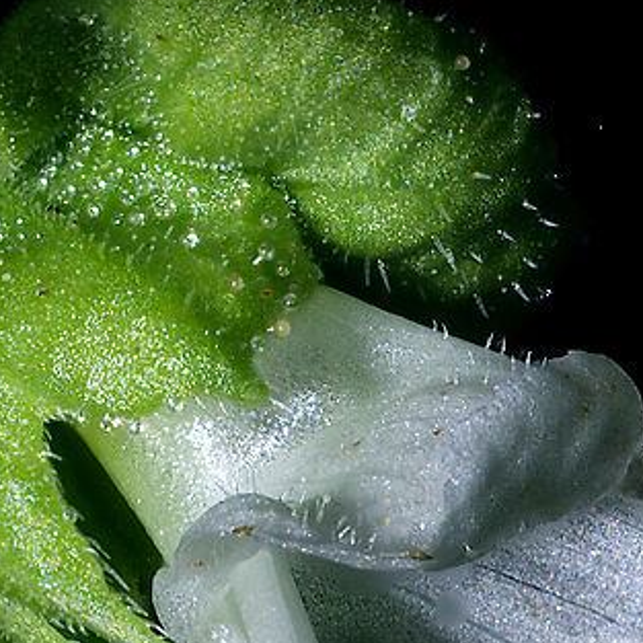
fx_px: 21520
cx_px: -826
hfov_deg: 1.7
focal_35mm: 1024
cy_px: 69
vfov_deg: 1.7
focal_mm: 105
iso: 100
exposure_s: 1/320
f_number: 6.3
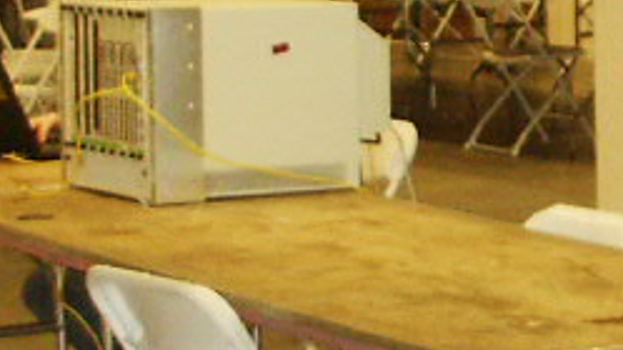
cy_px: 0
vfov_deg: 6.2
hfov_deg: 10.8
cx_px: 753
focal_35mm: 196
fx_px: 3237
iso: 200
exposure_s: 1/45
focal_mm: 7.2
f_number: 3
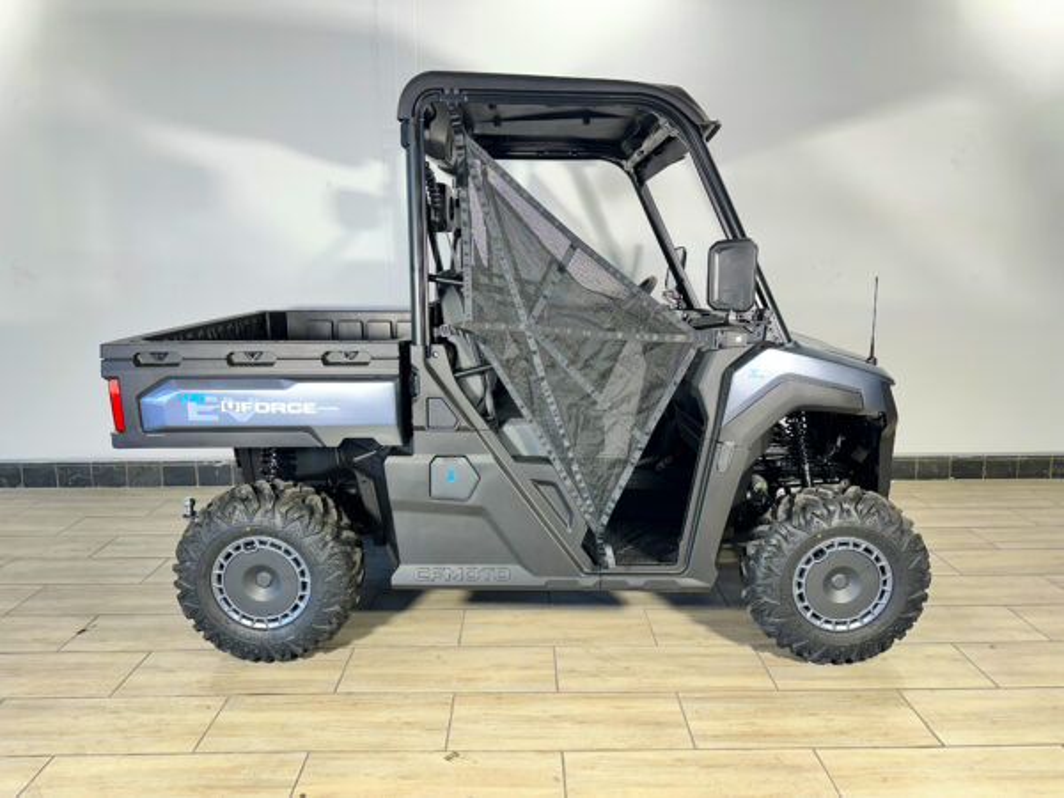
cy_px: 399
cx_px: 532
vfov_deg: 56.8
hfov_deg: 71.6
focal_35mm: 24
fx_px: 738
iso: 125
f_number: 1.78
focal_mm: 6.86
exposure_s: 1/100
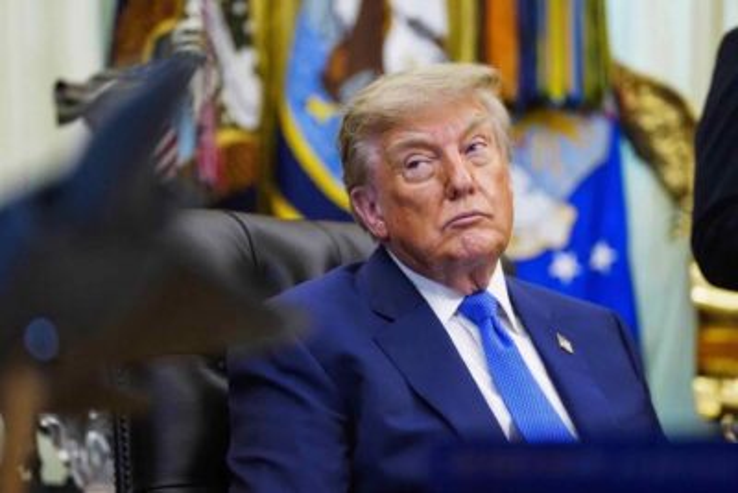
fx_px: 2051
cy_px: 246
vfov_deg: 13.7
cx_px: 369
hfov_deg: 20.4
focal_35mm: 100
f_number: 2.8
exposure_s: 1/200
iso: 3200
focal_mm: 100
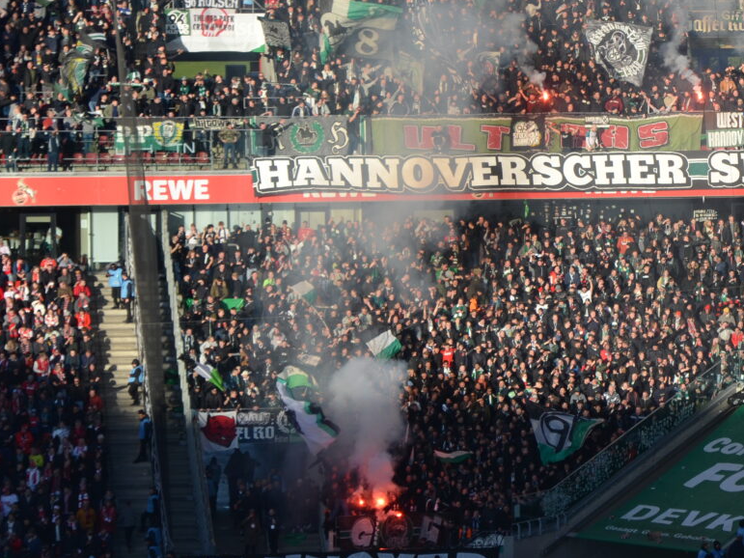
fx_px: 5136
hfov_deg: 8.3
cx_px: 642
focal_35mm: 239
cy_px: 209
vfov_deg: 6.2
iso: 200
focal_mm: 80
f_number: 6.3
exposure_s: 1/640
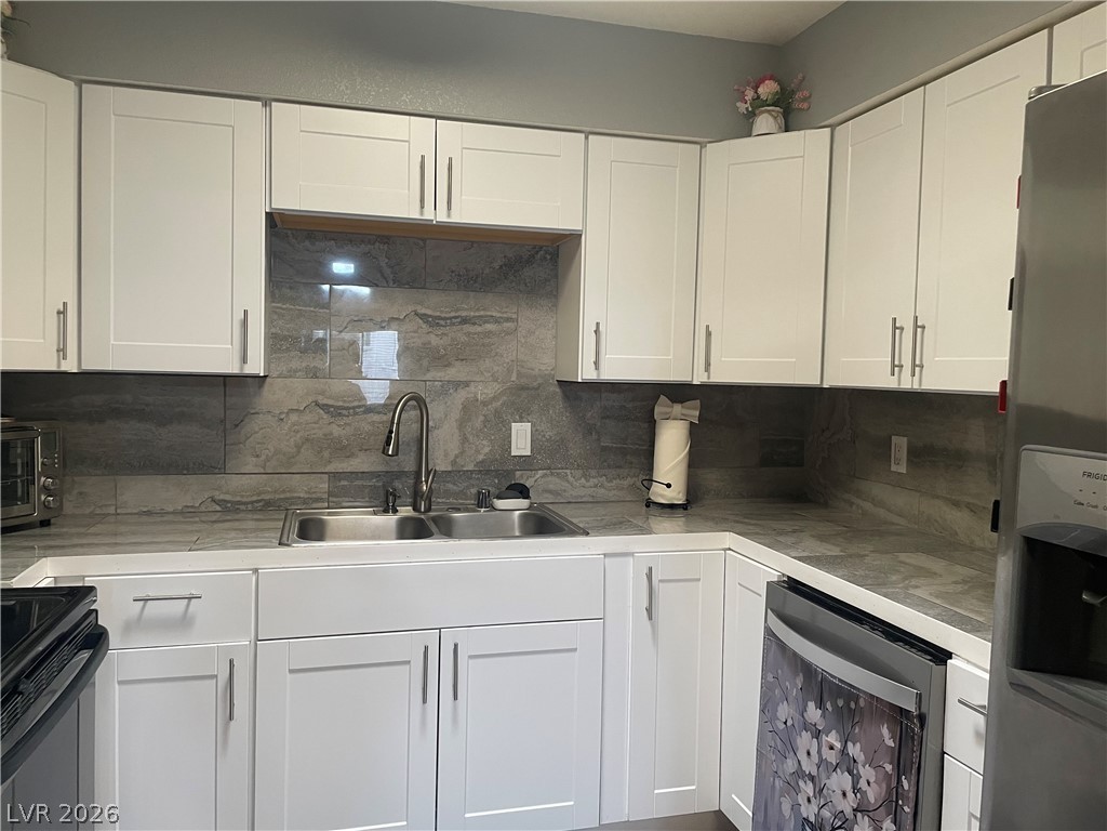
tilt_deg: -3.2
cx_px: 554
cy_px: 416
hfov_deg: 67.3
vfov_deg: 53.1
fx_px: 831
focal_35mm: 26
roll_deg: -1.1
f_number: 1.6
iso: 200
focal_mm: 4.2
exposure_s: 1/60
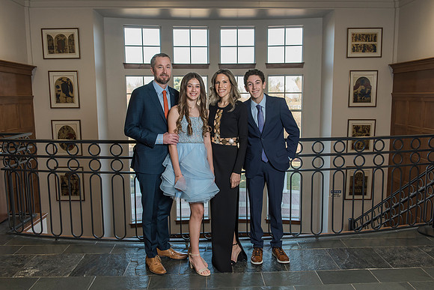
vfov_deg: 41.2
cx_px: 221
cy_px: 146
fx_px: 385
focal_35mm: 32
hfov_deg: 58.7
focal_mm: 31
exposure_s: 1/125
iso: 800
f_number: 5.6
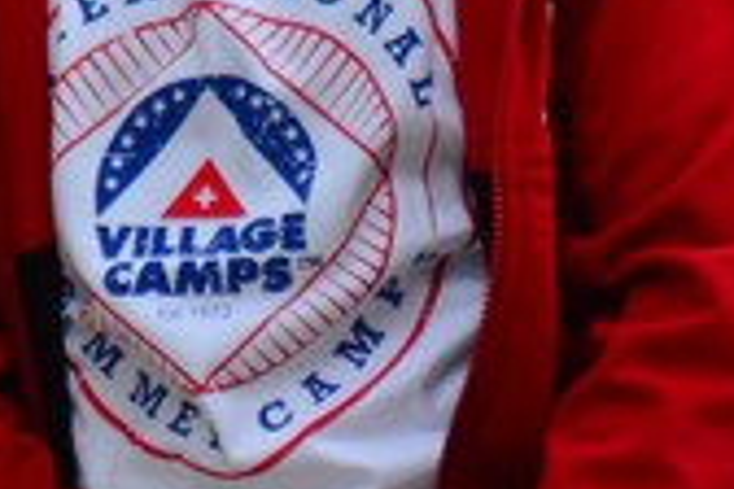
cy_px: -356
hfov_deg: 1.4
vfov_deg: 0.9
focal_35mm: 1508
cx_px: 188
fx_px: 30745
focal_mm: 165
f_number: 4.5
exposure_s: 1/1250
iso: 200
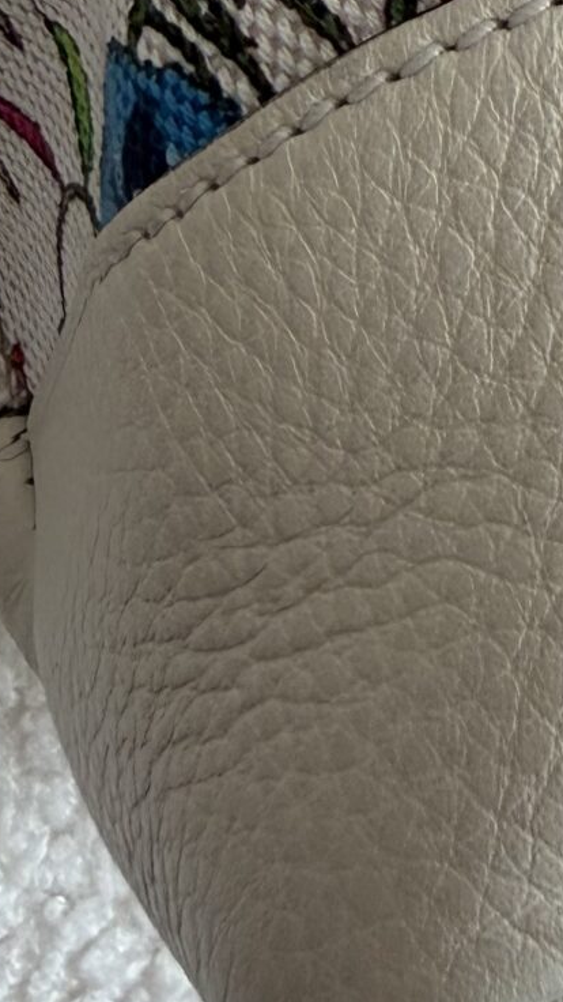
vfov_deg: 21.0
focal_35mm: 91
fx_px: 2415
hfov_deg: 12.8
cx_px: 741
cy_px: -336
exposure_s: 1/121
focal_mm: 2.22
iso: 160
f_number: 2.2
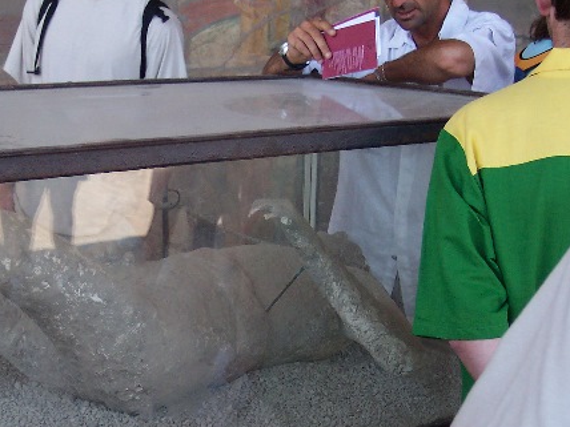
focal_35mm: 71
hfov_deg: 27.2
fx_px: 1169
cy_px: 303
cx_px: 189
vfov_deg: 20.6
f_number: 2.8
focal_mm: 8
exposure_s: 1/250
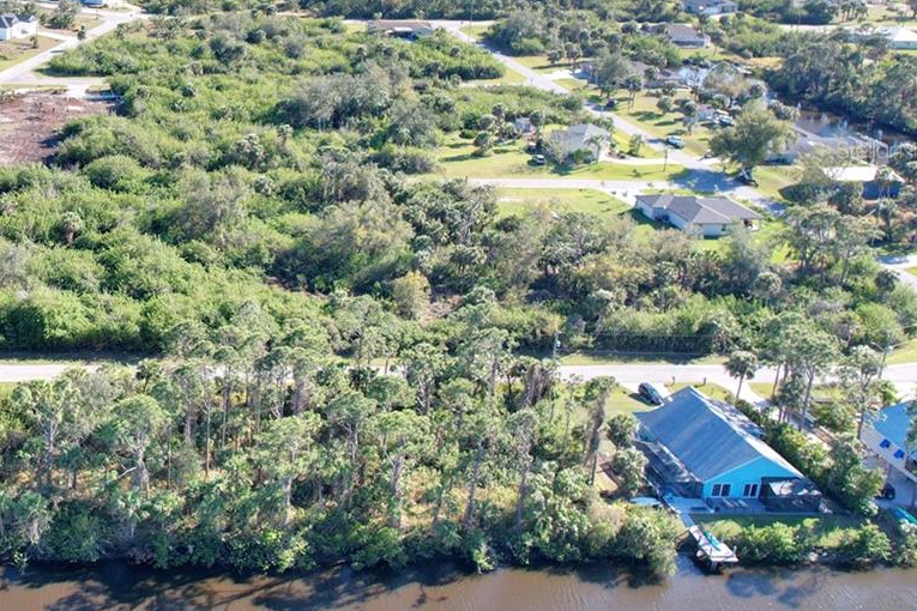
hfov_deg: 37.8
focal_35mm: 46
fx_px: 1172
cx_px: -16
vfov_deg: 28.8
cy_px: 150
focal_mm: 8.38
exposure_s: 1/1250
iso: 100
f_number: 2.8
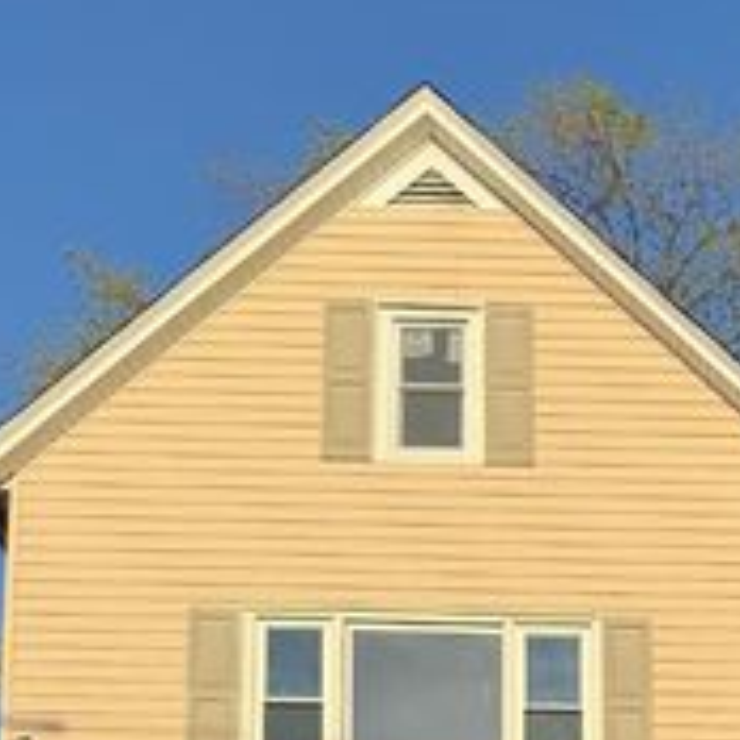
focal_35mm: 81
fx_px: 1959
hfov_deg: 20.3
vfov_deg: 18.3
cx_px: 838
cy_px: 1191
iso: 80
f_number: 1.78
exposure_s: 1/3145
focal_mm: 6.76
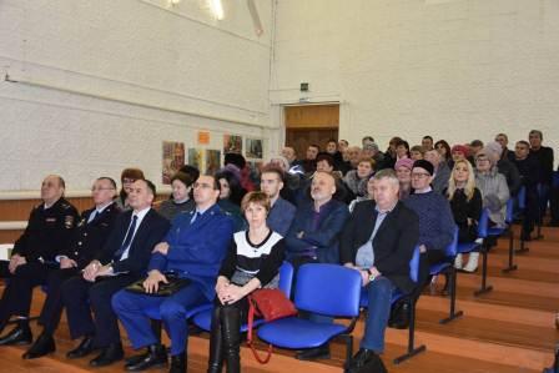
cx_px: 280
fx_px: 606
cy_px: 186
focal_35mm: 39
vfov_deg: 34.2
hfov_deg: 49.5
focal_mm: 26
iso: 900
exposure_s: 1/60
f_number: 4
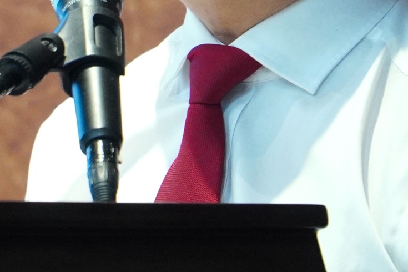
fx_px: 6219
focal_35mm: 549
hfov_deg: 3.8
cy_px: -124
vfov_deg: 2.5
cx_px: 108
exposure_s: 1/200
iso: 2500
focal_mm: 105
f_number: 4
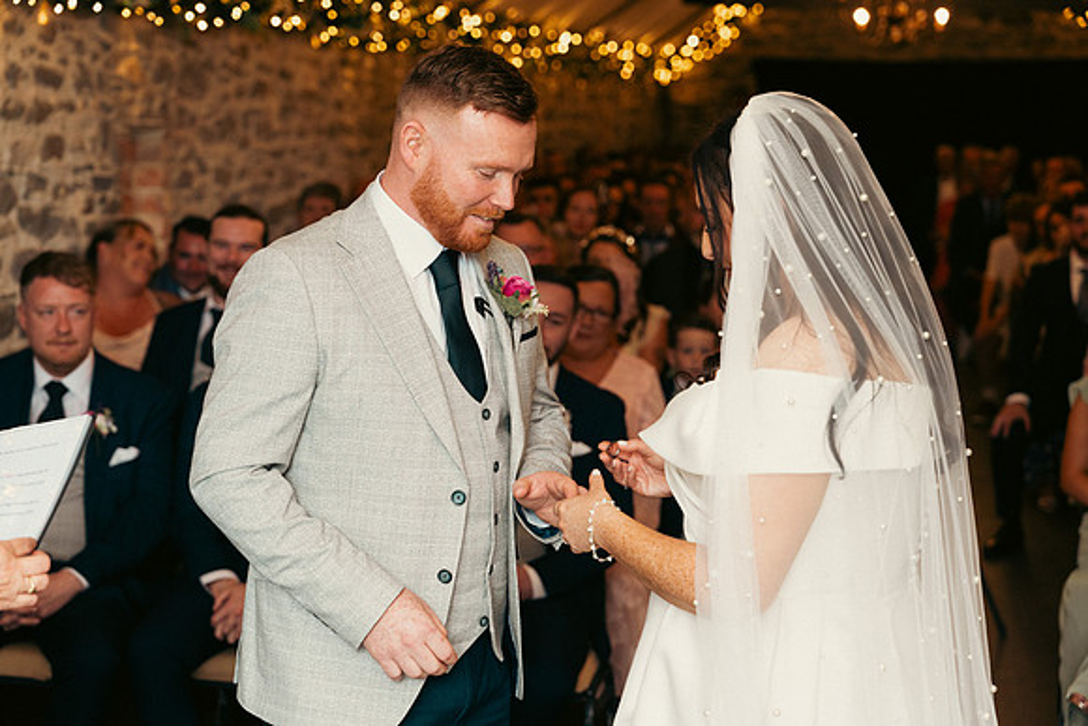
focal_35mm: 70
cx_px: 544
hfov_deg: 28.8
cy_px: 363
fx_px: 2116
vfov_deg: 19.5
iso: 800
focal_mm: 70
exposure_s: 1/160
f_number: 3.5
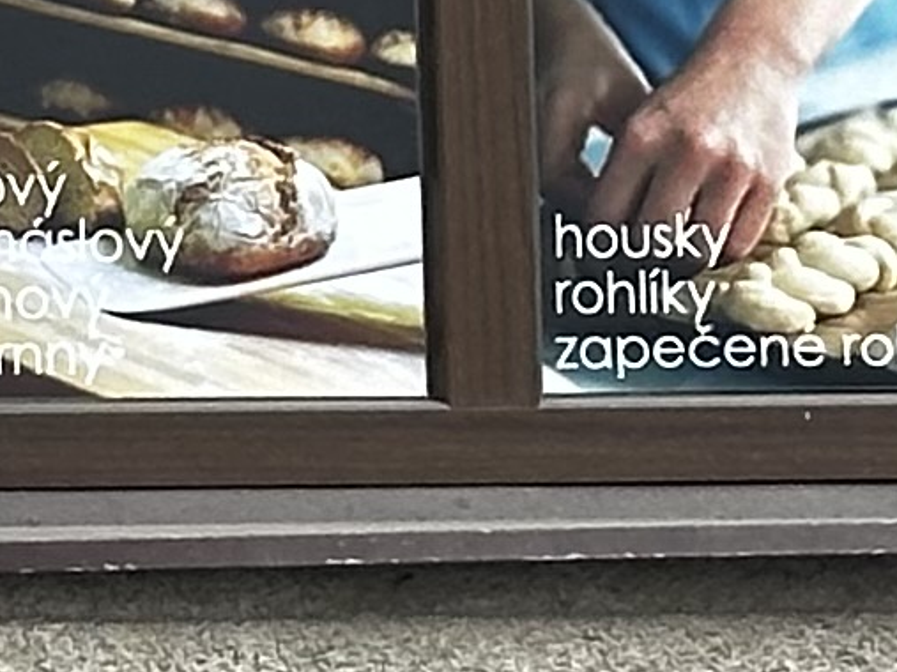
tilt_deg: +2.7
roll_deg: +0.7
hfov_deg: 4.8
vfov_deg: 3.9
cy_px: 516
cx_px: -2534
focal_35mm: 382
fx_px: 9896
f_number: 1.78
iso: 64
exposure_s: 1/121
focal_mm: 6.86
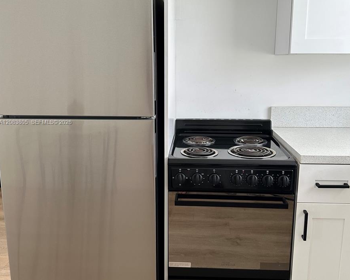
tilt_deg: -10.7
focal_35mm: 32
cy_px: 123
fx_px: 332
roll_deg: -1.3
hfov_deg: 55.6
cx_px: 177
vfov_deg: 45.7
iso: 160
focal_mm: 6.86
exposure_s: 1/121
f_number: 1.78
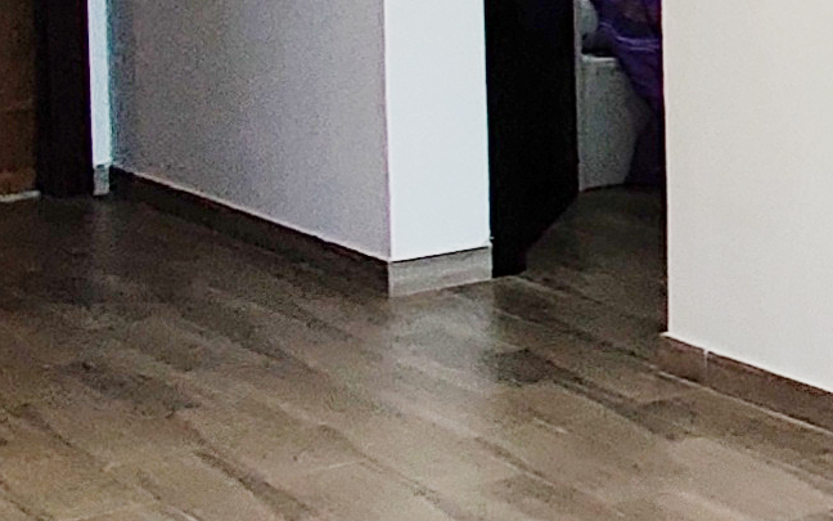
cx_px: 1942
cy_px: -280
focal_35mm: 98
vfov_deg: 12.6
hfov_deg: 14.6
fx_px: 2225
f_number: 2.2
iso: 100
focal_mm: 2.25
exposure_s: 1/116
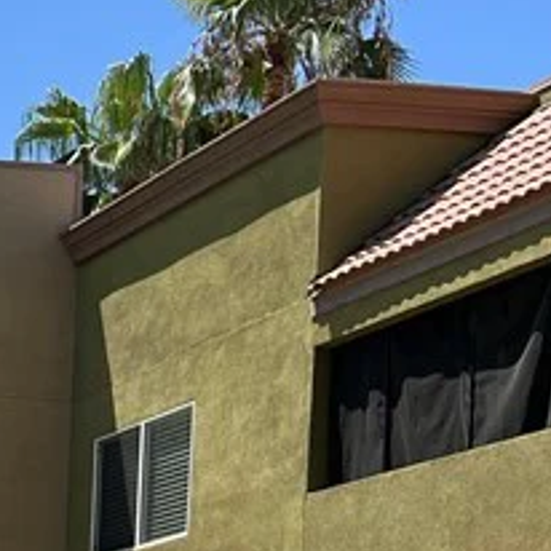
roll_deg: -1.3
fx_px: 2053
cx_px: -711
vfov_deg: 14.1
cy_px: 867
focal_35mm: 114
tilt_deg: -1.4
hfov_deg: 12.5
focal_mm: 5.7
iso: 50
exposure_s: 1/4115
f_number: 1.5
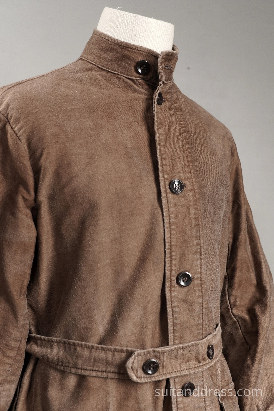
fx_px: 548
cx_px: 137
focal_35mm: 48
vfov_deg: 41.1
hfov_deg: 28.1
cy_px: 206
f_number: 4.5
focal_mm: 32
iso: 400
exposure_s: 1/80
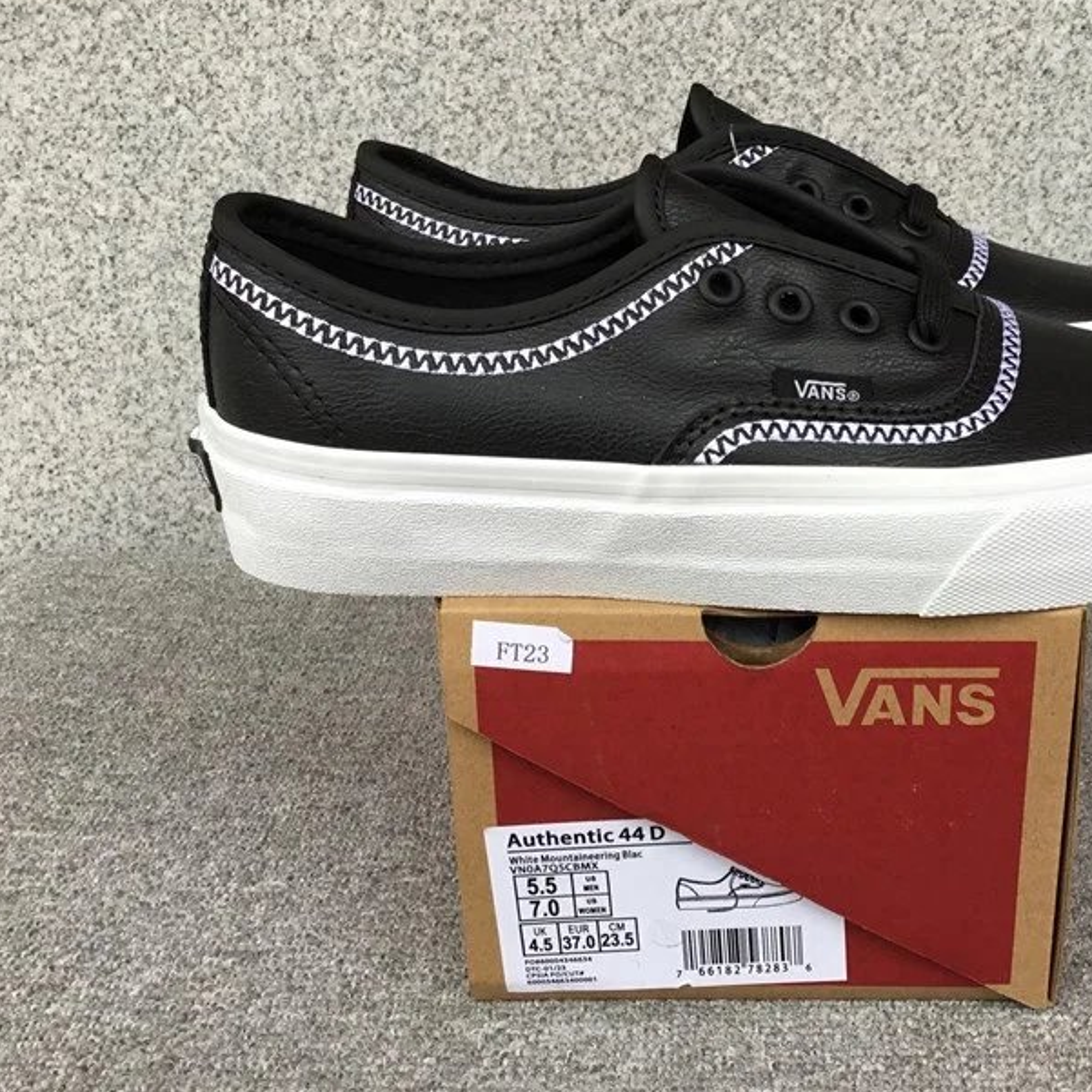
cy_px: 544
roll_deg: +0.0
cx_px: 769
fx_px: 1463
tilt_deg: -20.9
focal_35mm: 41
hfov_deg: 40.2
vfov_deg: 40.9
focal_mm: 3.3
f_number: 2.4
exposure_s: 1/50
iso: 25
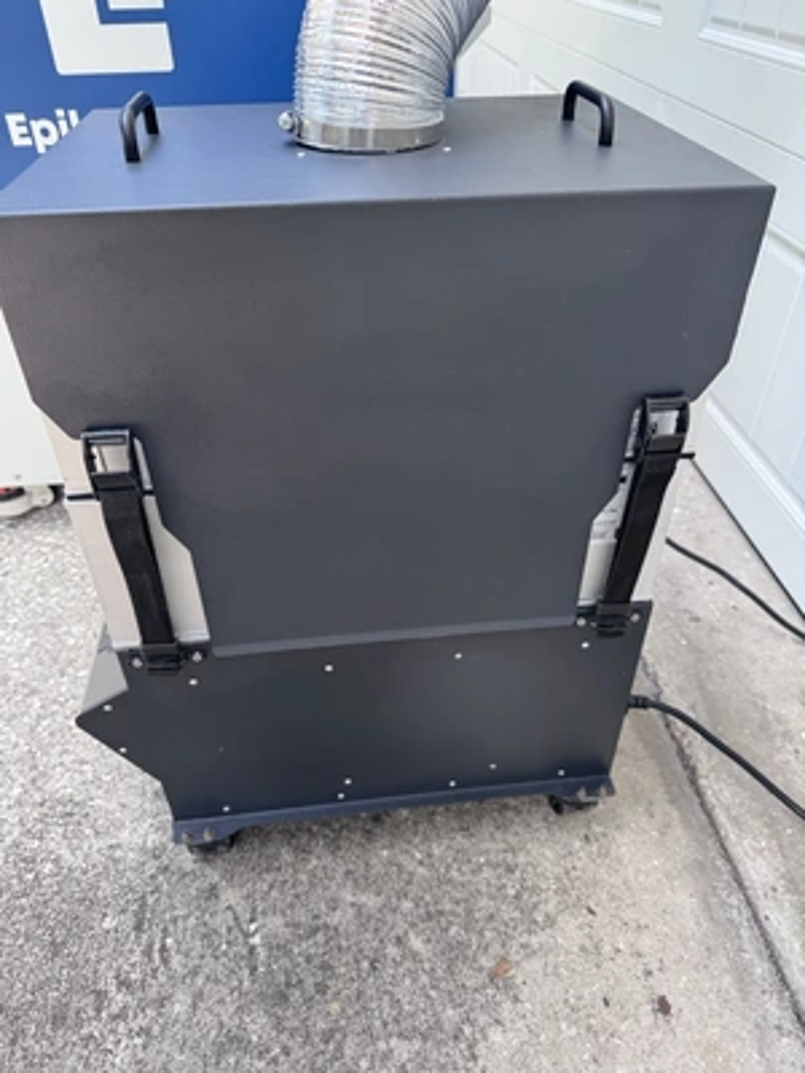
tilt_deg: -40.2
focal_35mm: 24
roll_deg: -0.7
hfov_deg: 56.8
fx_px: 744
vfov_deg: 71.6
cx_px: 402
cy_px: 536
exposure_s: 1/174
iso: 64
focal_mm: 6.76
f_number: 1.78
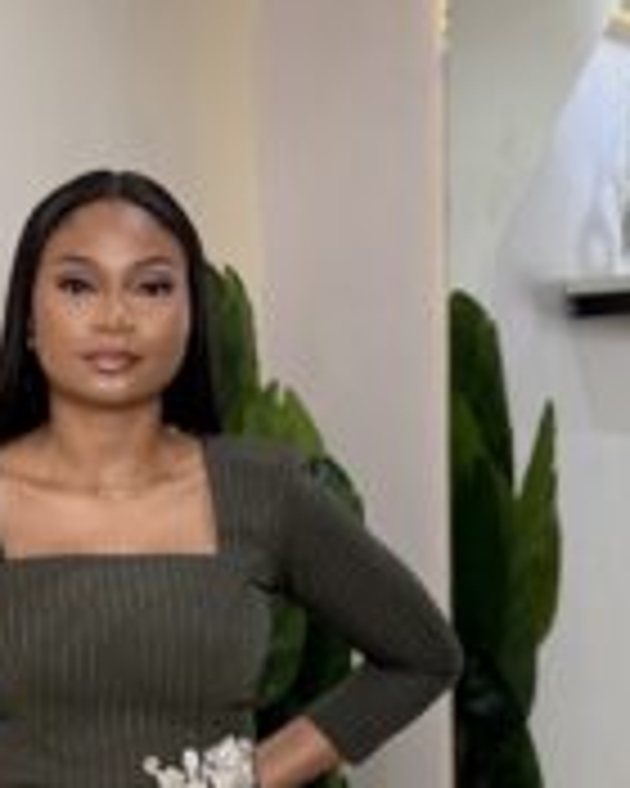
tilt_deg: -4.5
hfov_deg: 23.0
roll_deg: +1.0
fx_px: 1538
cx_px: 212
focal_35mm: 66
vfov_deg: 24.4
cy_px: 1069
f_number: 1.78
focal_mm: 6.76
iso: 64
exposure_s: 1/155
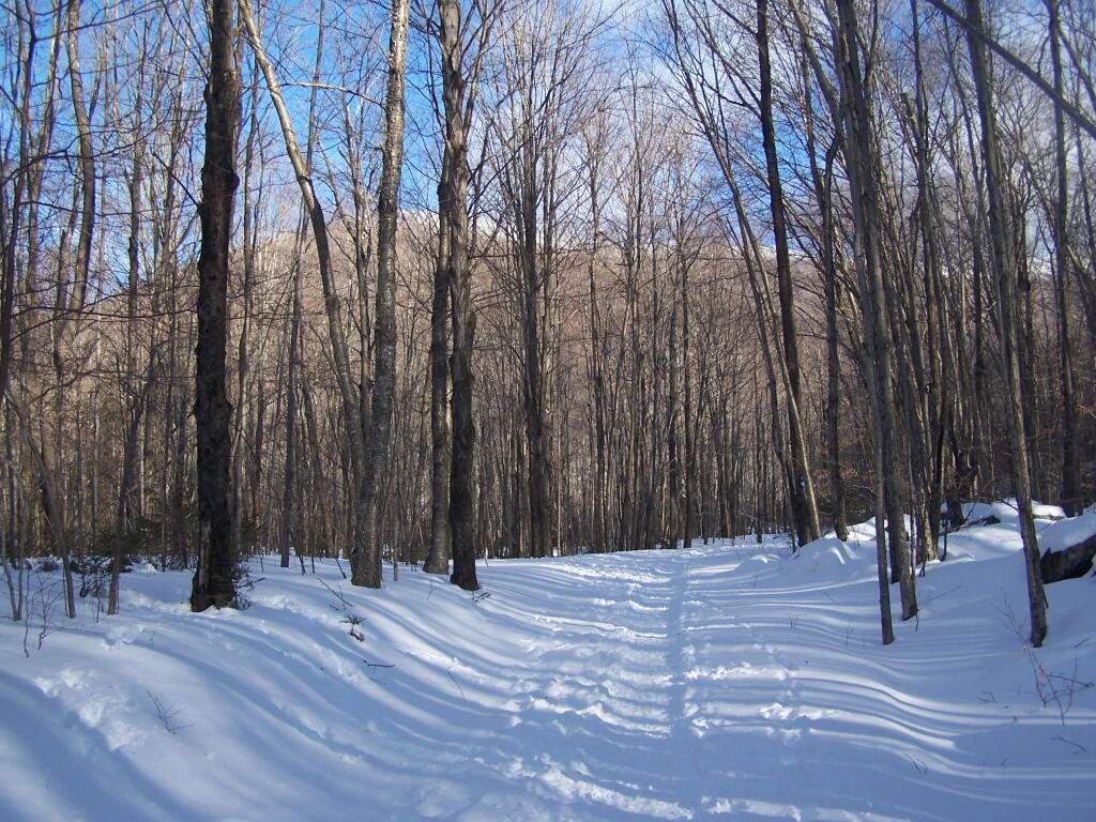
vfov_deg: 37.7
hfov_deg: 49.0
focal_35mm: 38
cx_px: 548
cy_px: 411
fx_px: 1203
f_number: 2.8
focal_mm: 6.3
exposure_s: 1/640
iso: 80
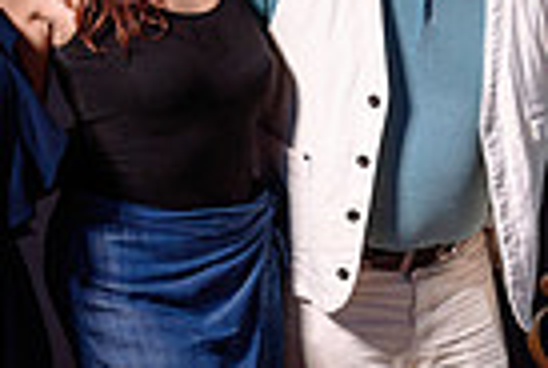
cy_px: 301
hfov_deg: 17.7
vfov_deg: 12.5
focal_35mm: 110
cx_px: 639
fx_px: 1678
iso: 500
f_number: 3.5
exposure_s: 1/125
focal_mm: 24
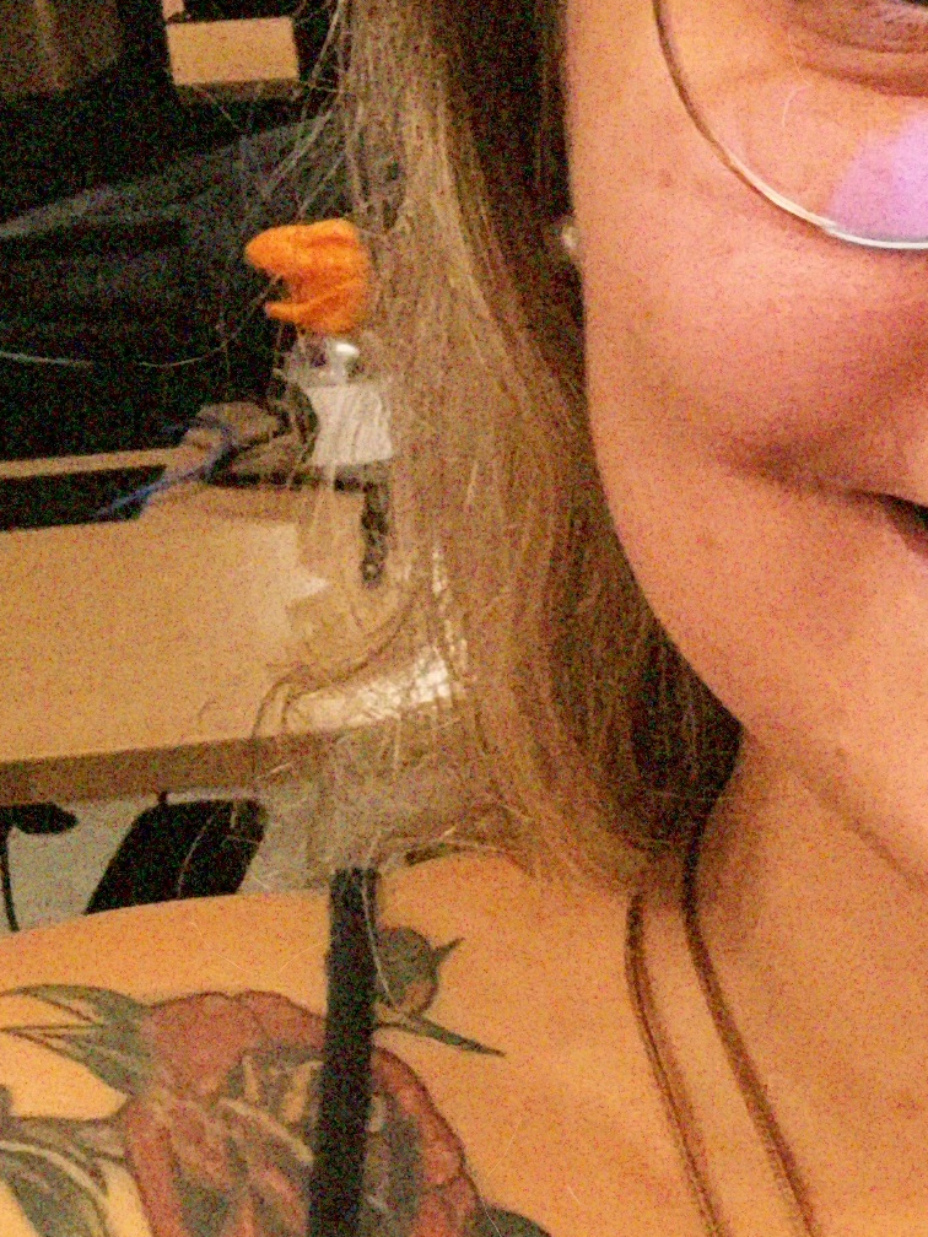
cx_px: 1166
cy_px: 909
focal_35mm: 92
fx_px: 3288
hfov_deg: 15.4
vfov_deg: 21.2
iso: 250
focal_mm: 2.69
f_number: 1.9
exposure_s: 1/60
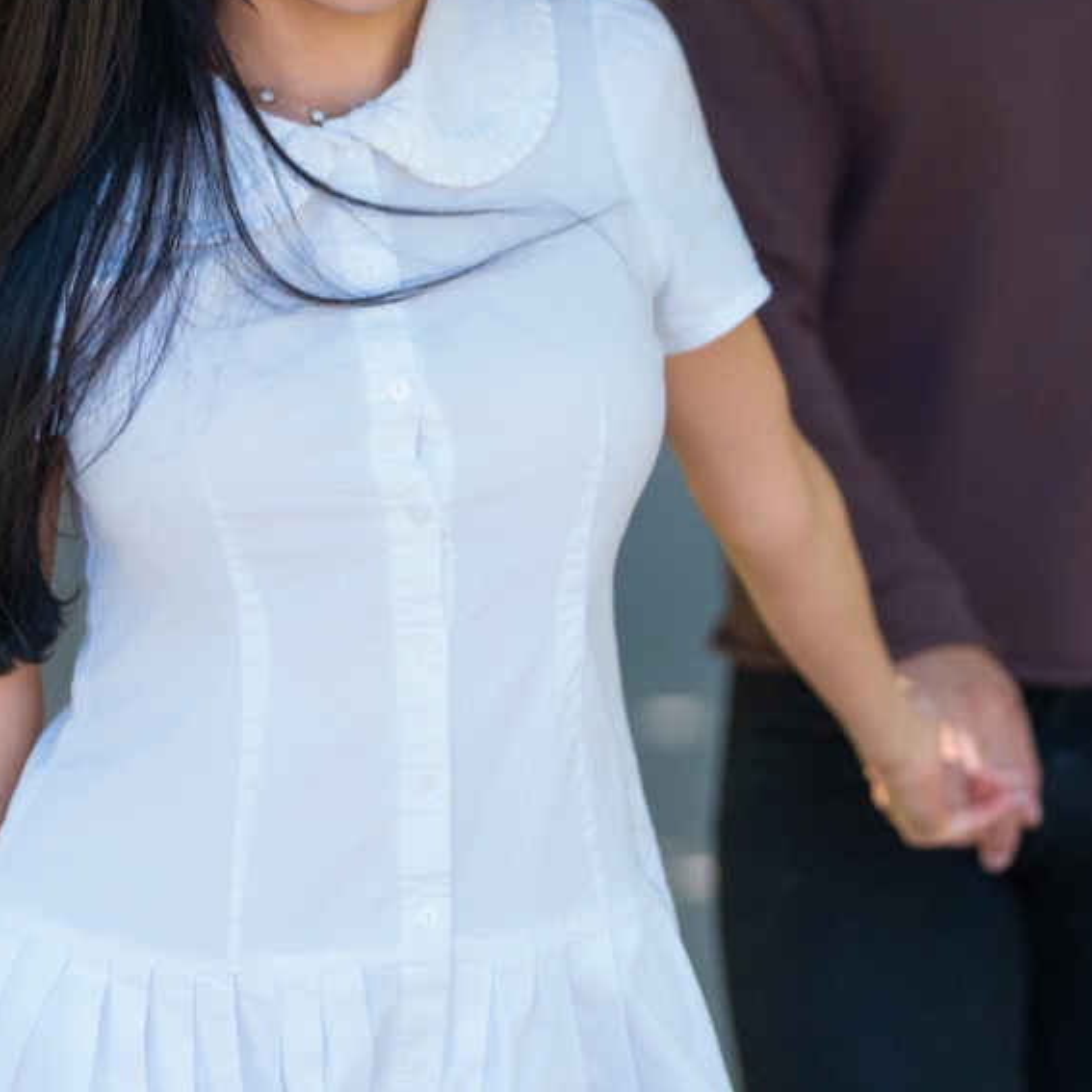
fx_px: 5354
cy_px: 286
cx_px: 535
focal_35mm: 150
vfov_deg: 11.6
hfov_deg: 11.6
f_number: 1.2
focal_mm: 50
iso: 1600
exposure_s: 1/1250
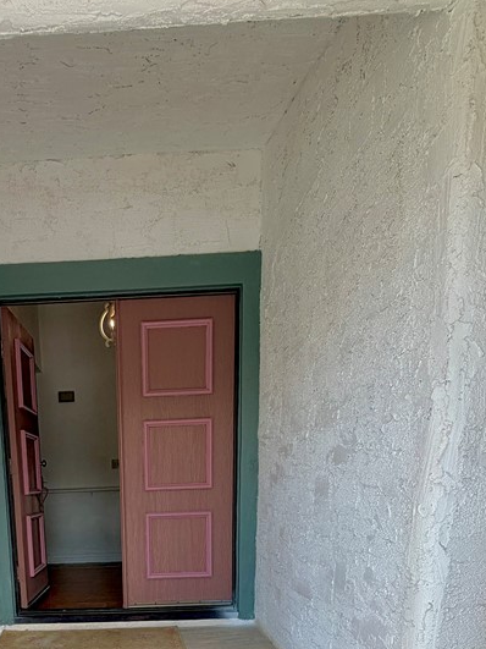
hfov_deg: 48.6
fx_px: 506
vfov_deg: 56.6
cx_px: 103
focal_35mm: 27
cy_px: 581
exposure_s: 1/241
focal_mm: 2.22
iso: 40
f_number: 2.2
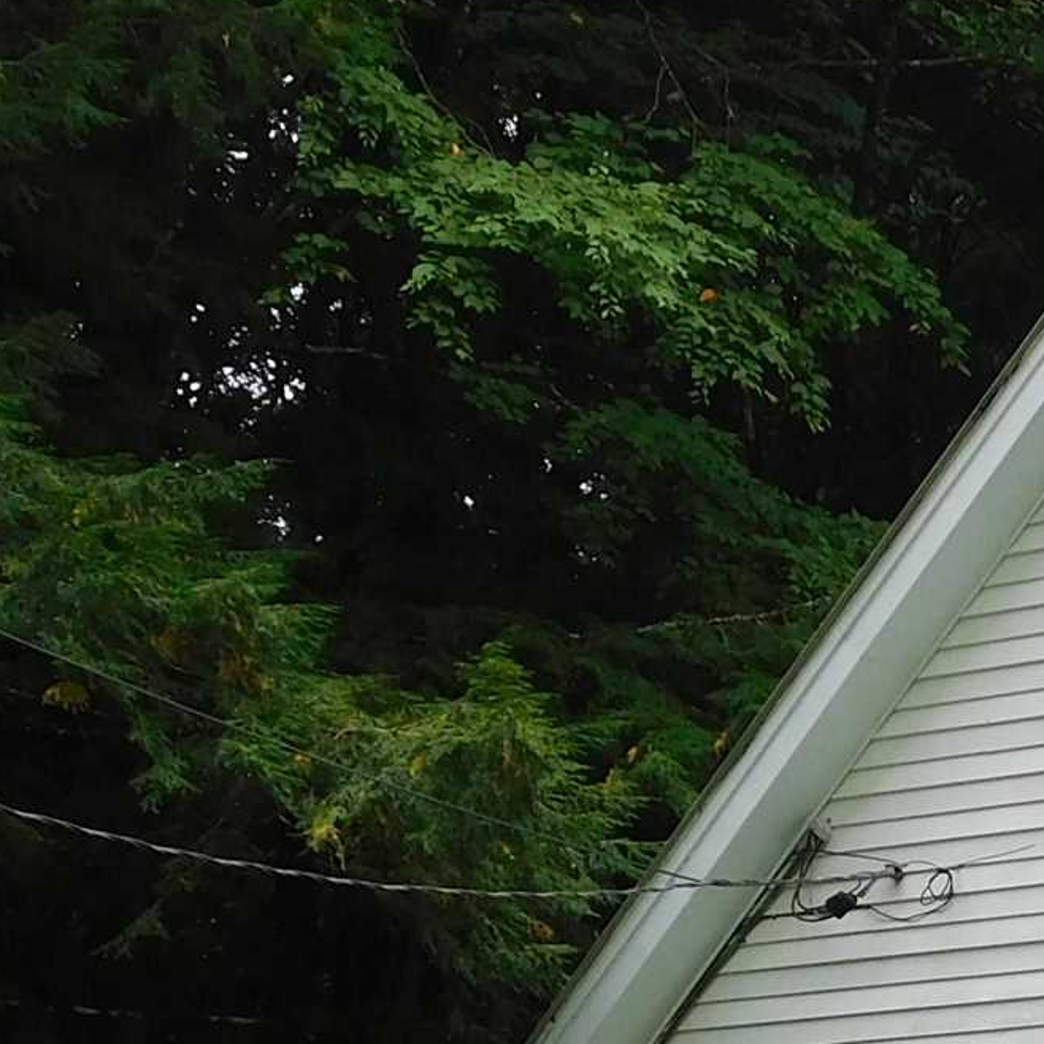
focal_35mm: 165
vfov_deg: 10.5
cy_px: 1069
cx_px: 1238
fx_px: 5630
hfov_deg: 10.4
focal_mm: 7.1
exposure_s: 1/125
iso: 125
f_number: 3.6
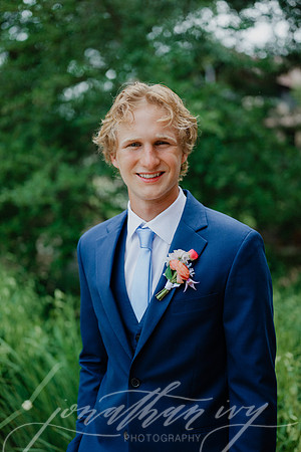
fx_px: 627
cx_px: 150
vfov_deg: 39.6
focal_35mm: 50
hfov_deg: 27.0
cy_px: 226
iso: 160
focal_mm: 50
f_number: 2
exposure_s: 1/1600
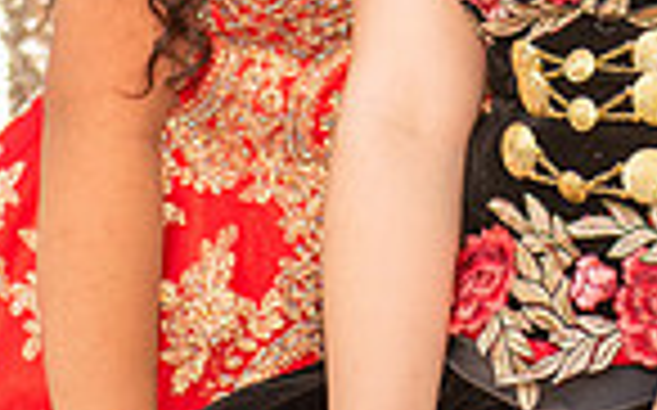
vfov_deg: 4.6
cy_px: -304
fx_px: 5063
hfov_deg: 7.4
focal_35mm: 283
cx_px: 585
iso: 400
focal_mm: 70
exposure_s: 1/200
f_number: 3.5
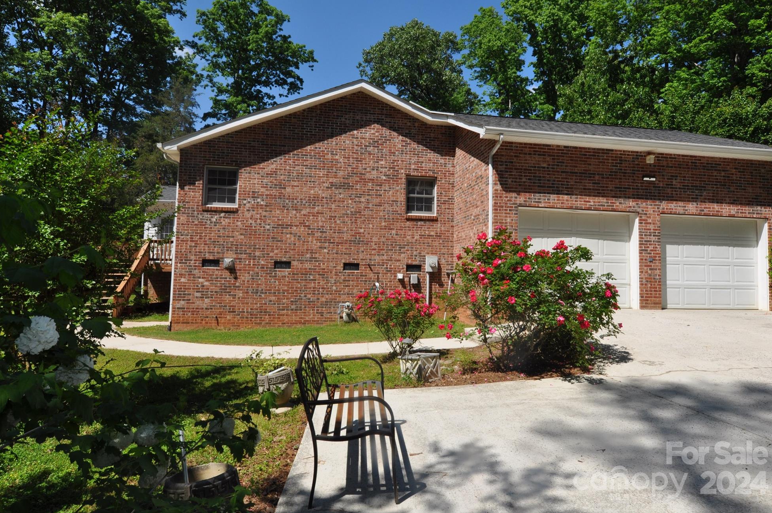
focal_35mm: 22
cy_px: 247
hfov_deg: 78.6
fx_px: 471
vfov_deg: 57.1
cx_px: 392
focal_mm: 14
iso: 200
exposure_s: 1/200
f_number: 14
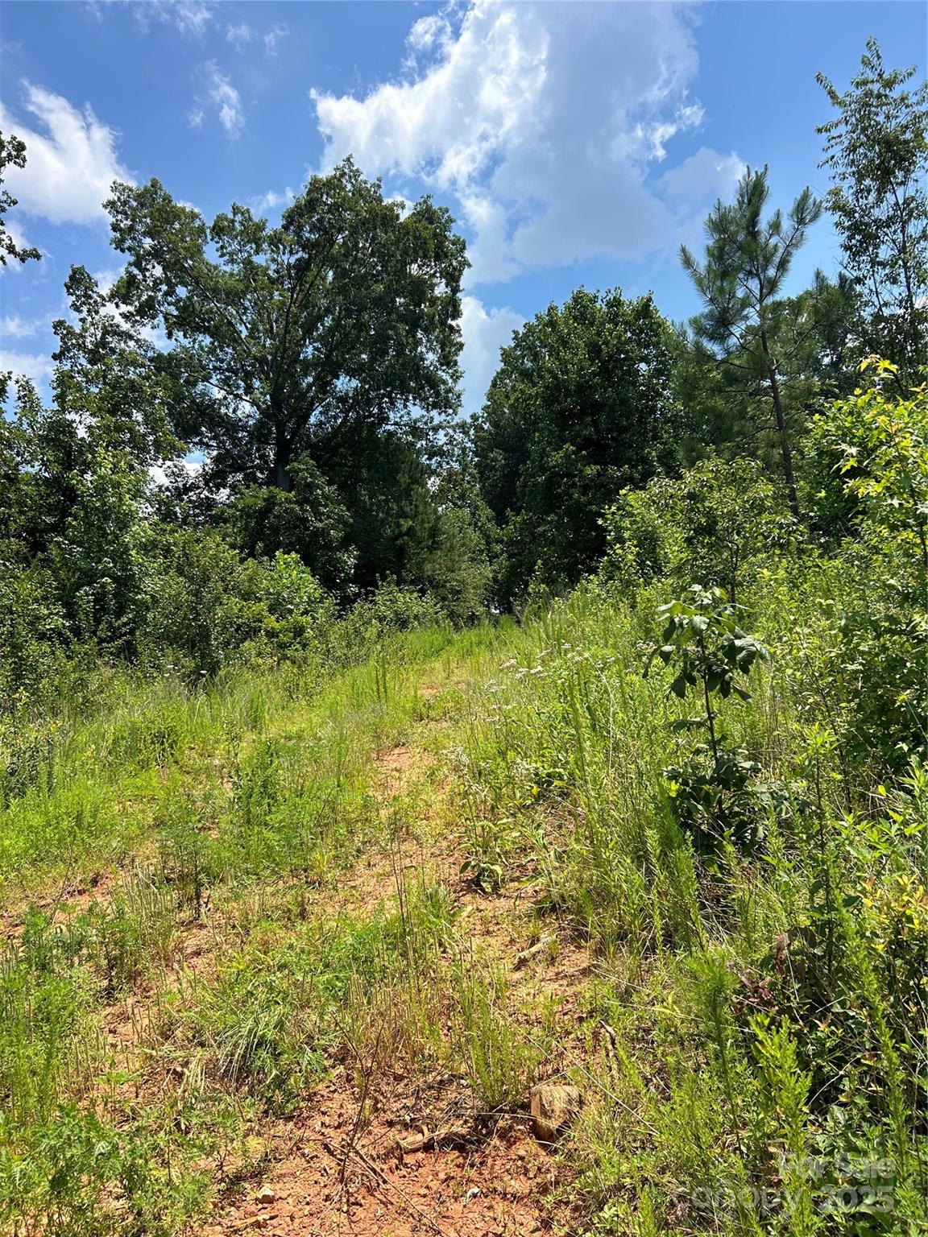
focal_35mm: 26
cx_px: 464
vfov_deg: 67.3
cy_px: 618
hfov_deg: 53.1
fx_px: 929
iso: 50
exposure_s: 1/2841
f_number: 1.5
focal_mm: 5.7
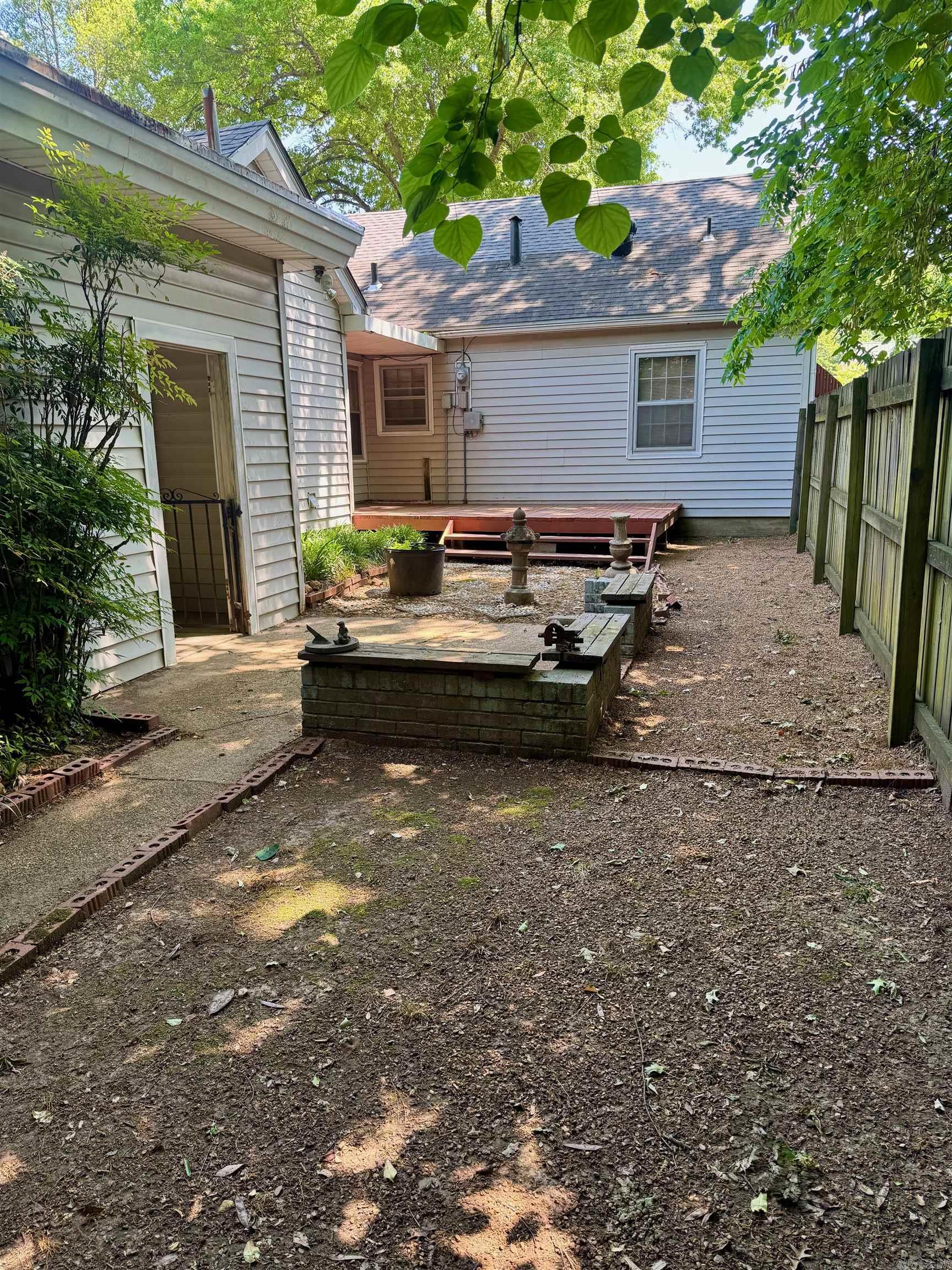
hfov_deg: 56.8
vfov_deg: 71.6
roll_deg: +1.4
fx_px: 880
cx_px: 476
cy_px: 635
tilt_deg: -12.7
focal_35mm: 24
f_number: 1.78
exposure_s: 1/121
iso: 64
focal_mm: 6.76
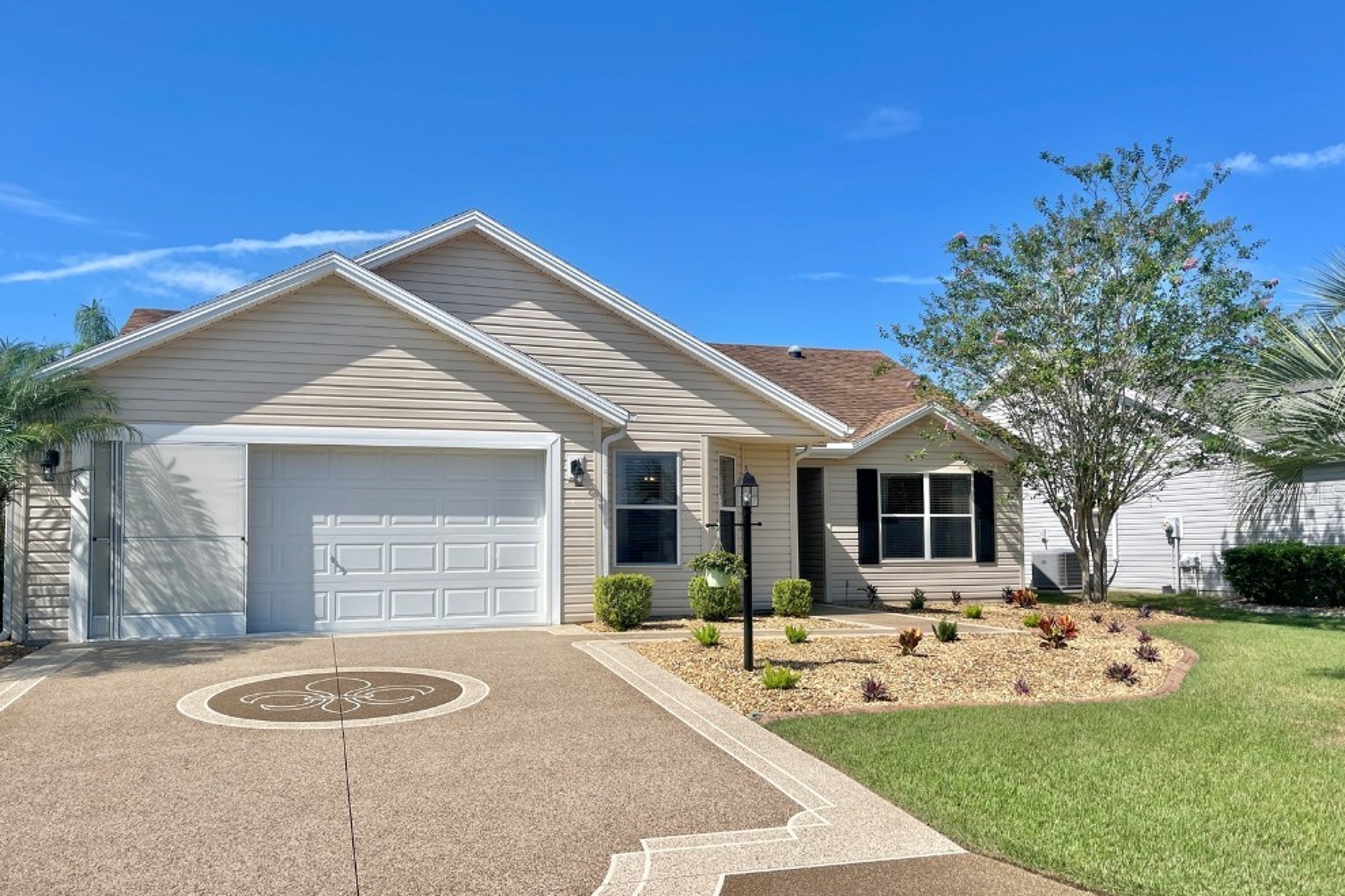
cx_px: 656
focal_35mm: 28
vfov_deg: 46.3
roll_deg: -0.2
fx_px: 1046
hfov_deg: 65.5
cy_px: 494
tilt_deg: +1.8
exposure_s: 1/6250
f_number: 1.6
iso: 50
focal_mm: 5.1
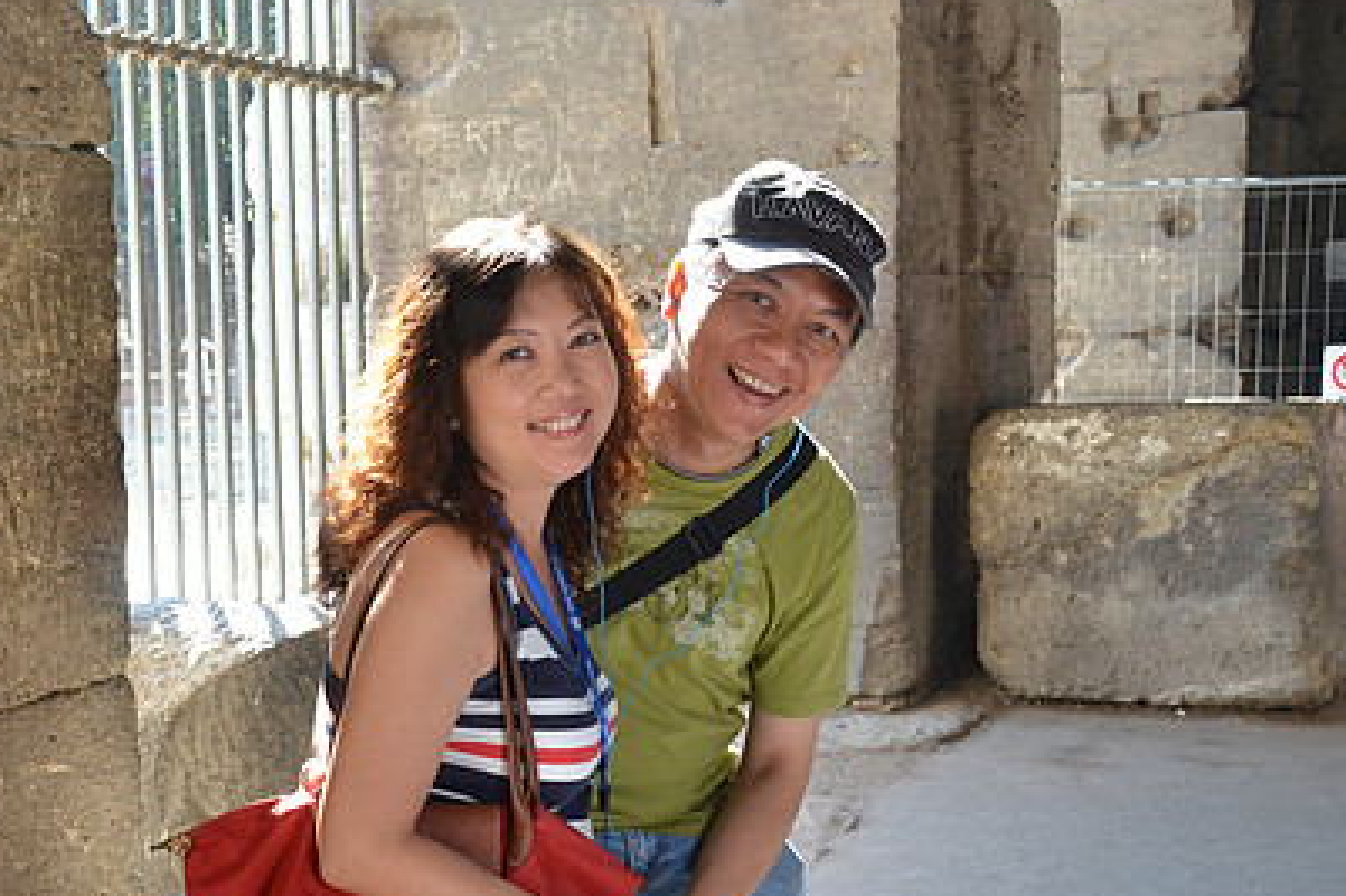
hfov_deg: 37.9
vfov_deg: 25.9
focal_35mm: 52
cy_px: 517
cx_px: 493
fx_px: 1943
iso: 1000
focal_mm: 24
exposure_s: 1/160
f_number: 6.3
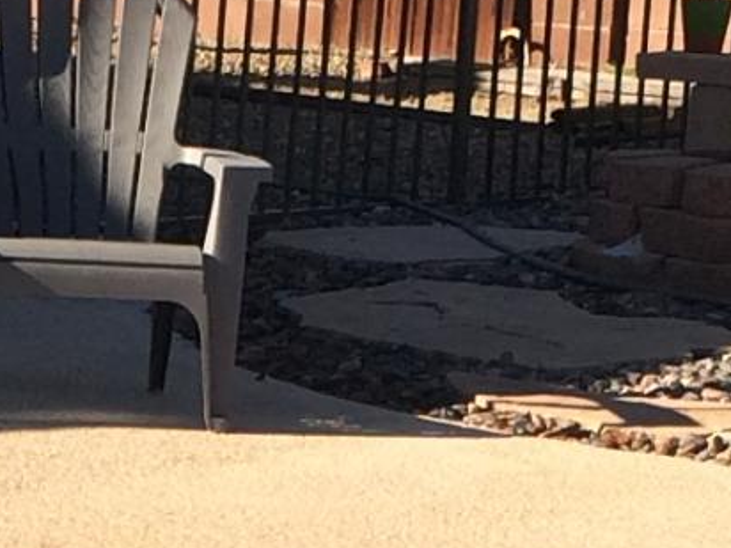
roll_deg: -2.7
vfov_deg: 6.8
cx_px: 43
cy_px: 1061
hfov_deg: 9.3
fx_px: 4456
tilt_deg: -18.5
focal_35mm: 211
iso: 32
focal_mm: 4.15
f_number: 2.2
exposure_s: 1/1414
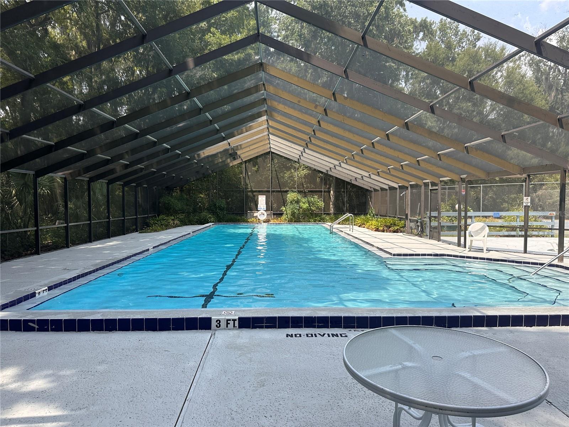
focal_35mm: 24
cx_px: 284
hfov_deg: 71.6
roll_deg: +0.1
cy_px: 214
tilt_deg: -2.8
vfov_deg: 56.8
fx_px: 394
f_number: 1.78
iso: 80
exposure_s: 1/1009
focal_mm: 6.86
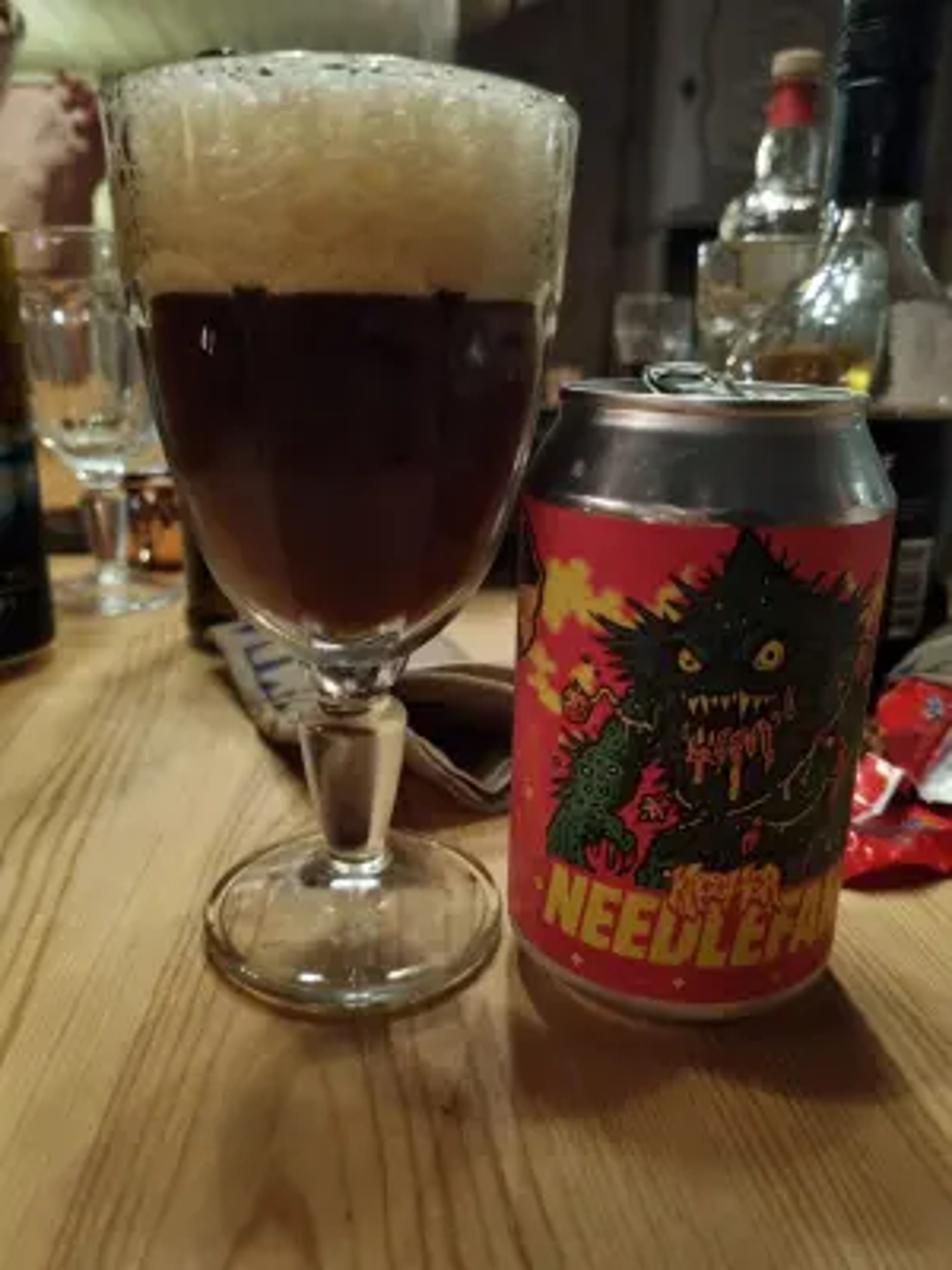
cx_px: 476
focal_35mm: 26
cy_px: 635
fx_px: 953
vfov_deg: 67.3
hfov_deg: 53.1
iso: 1600
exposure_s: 1/20
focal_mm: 5.4
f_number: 1.8
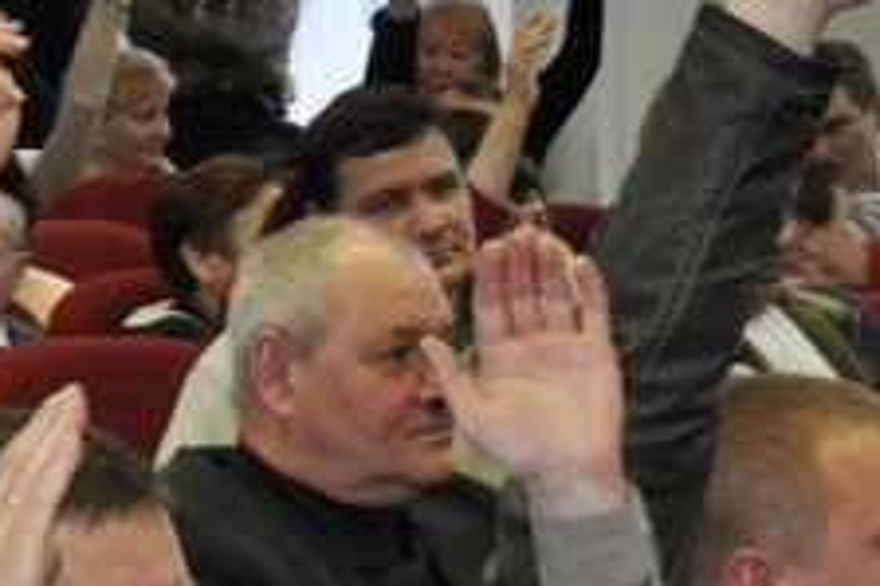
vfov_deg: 5.0
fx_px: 6660
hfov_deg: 7.5
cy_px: 494
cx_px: 20
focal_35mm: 273
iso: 1600
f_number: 18
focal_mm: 55
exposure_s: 1/10
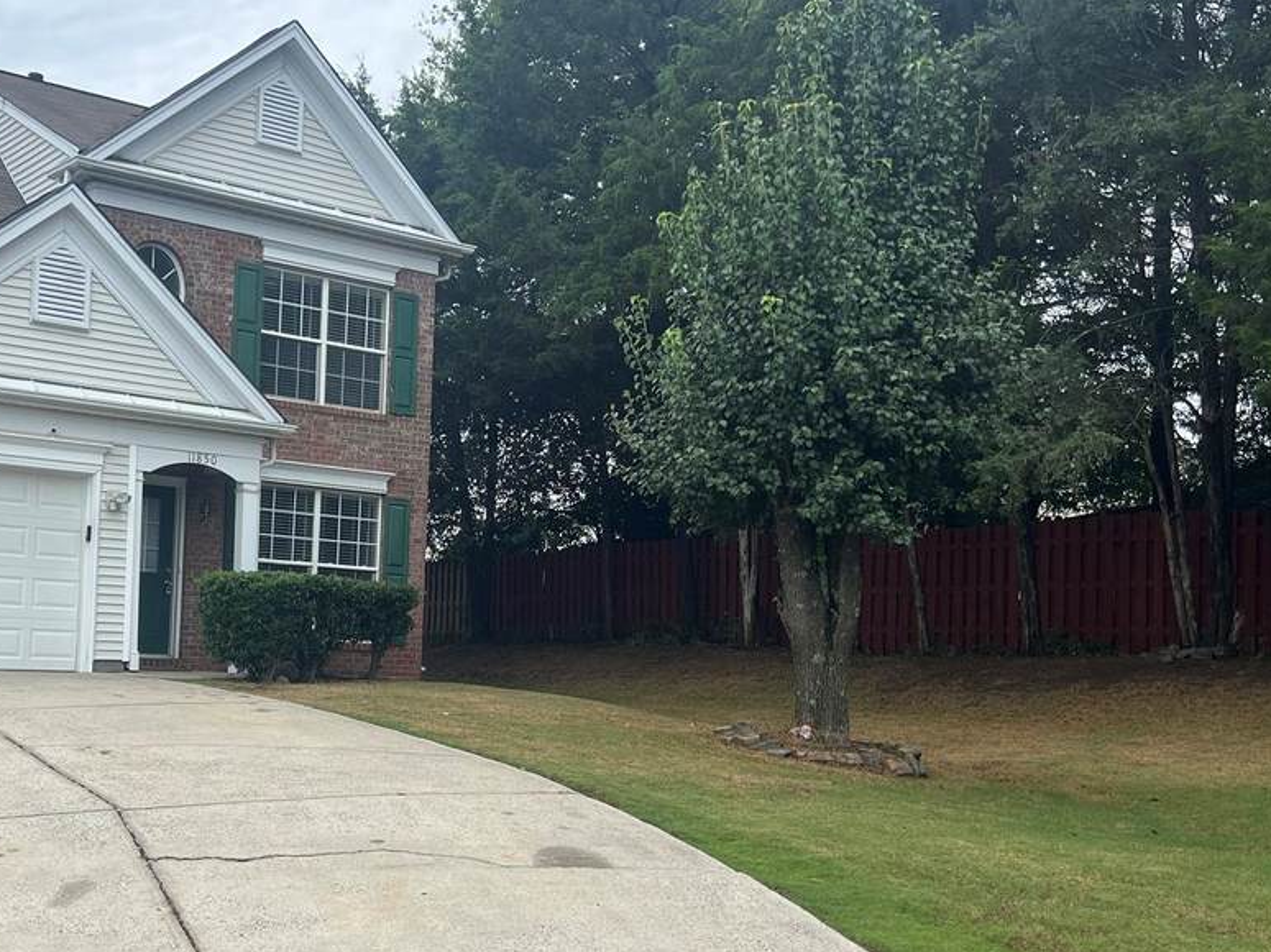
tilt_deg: +2.4
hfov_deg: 43.1
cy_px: 617
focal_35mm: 43
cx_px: 396
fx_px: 1578
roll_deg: -1.5
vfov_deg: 33.3
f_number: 1.5
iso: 50
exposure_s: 1/1468
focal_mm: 5.7
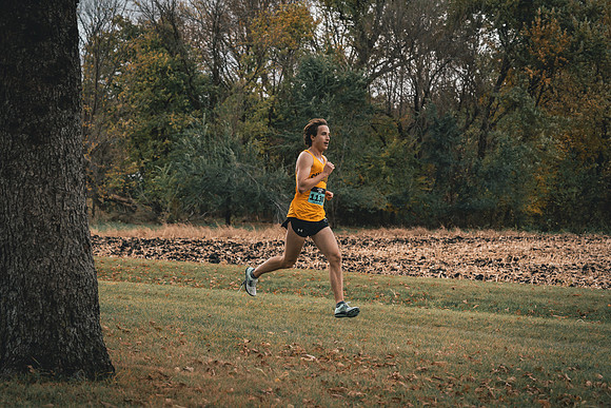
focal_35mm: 84
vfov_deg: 16.3
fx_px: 1428
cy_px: 204
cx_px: 306
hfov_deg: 24.2
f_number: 6.3
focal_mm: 84
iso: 400
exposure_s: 1/1000
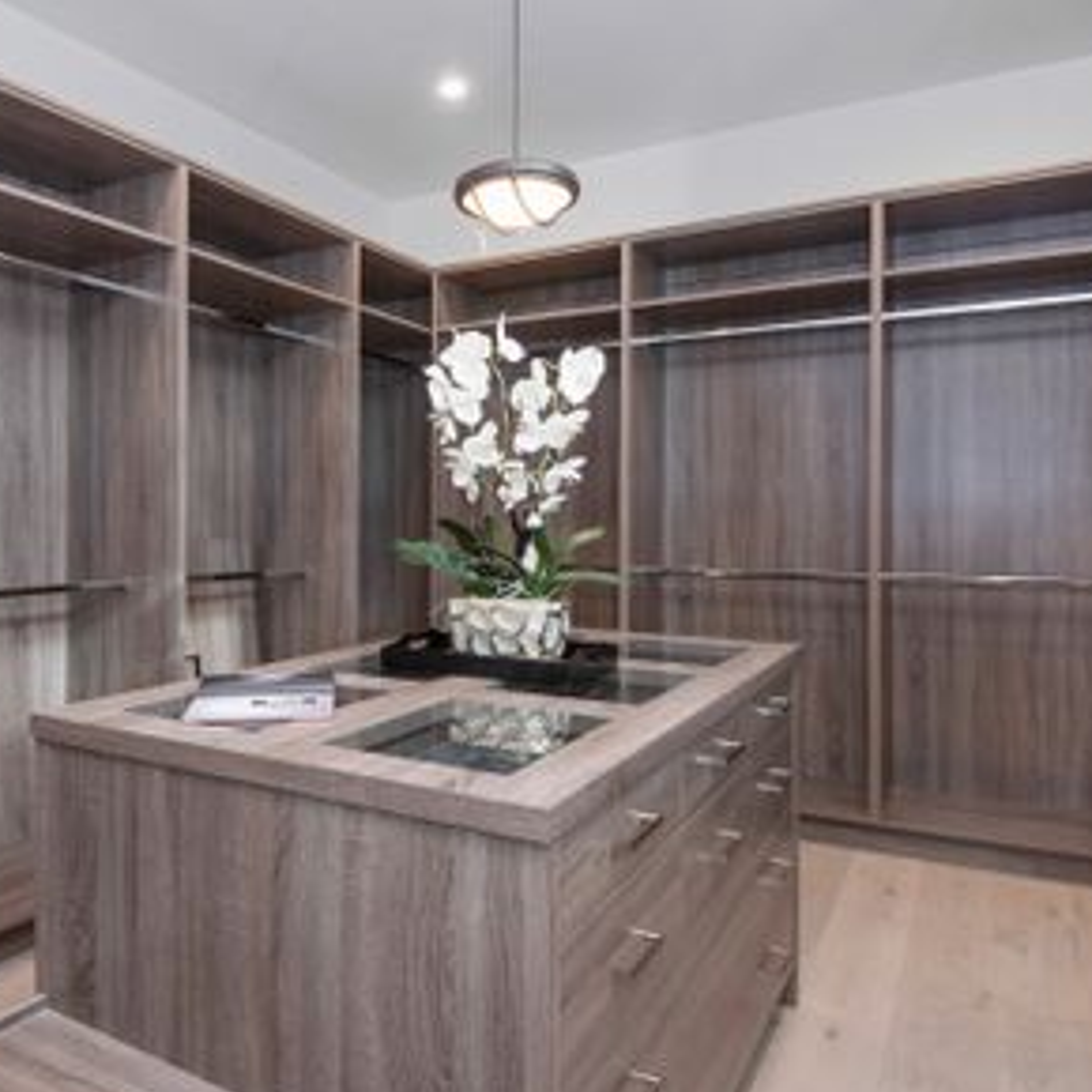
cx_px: 426
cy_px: 518
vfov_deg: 65.0
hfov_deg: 64.3
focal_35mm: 24
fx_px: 857
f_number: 8
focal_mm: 16
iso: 320
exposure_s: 1/15
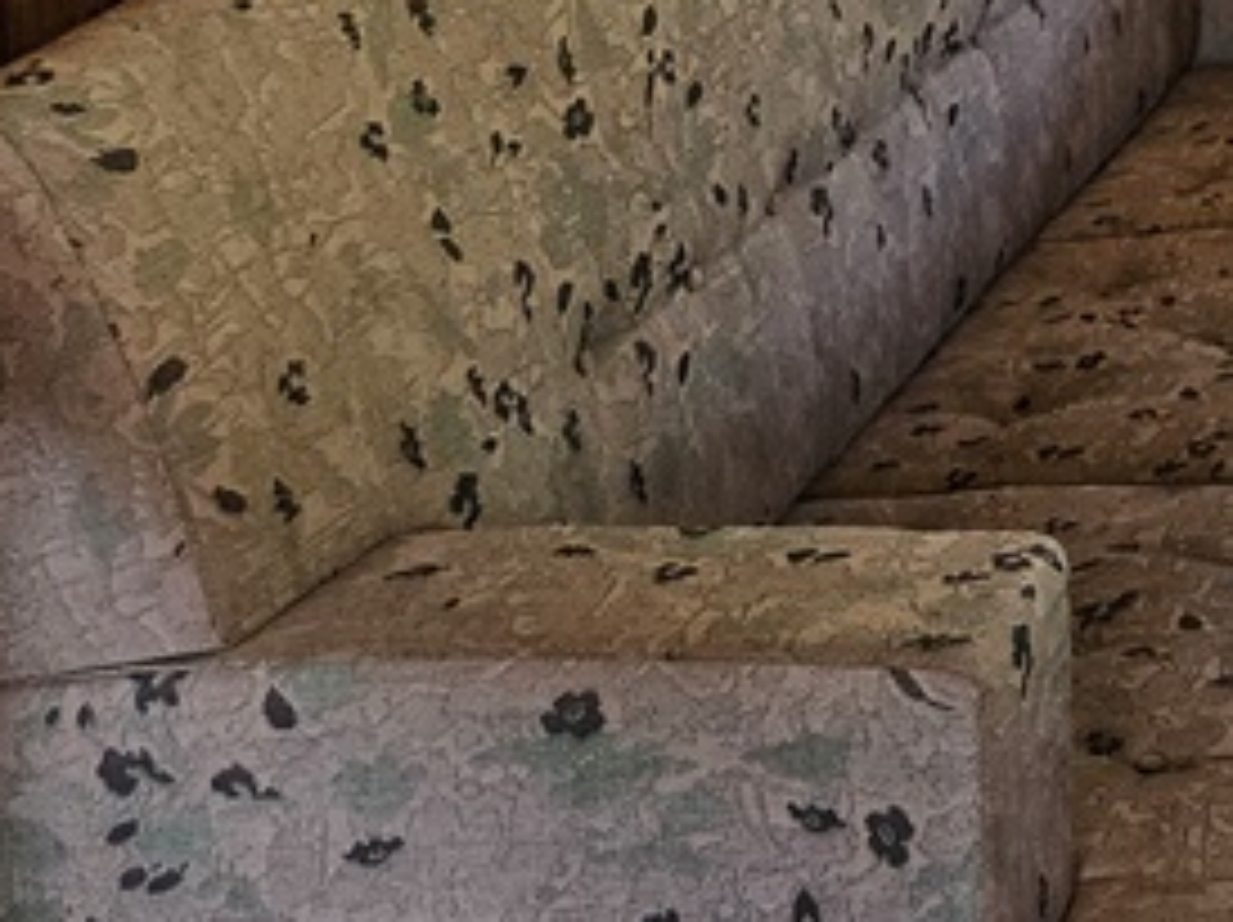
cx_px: 1953
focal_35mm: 84
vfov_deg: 15.9
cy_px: -517
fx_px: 2989
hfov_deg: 19.6
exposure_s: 1/120
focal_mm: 5.4
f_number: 1.8
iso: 200
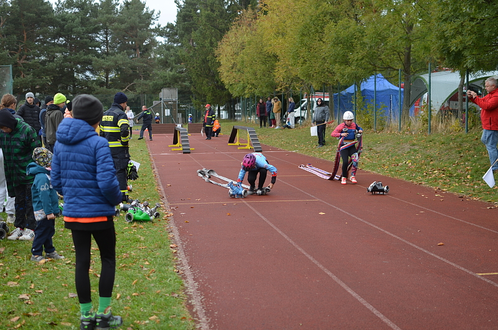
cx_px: 249
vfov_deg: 25.6
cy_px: 165
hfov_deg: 37.9
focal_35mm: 52
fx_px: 725
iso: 100
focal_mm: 35
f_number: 2.8
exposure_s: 1/400
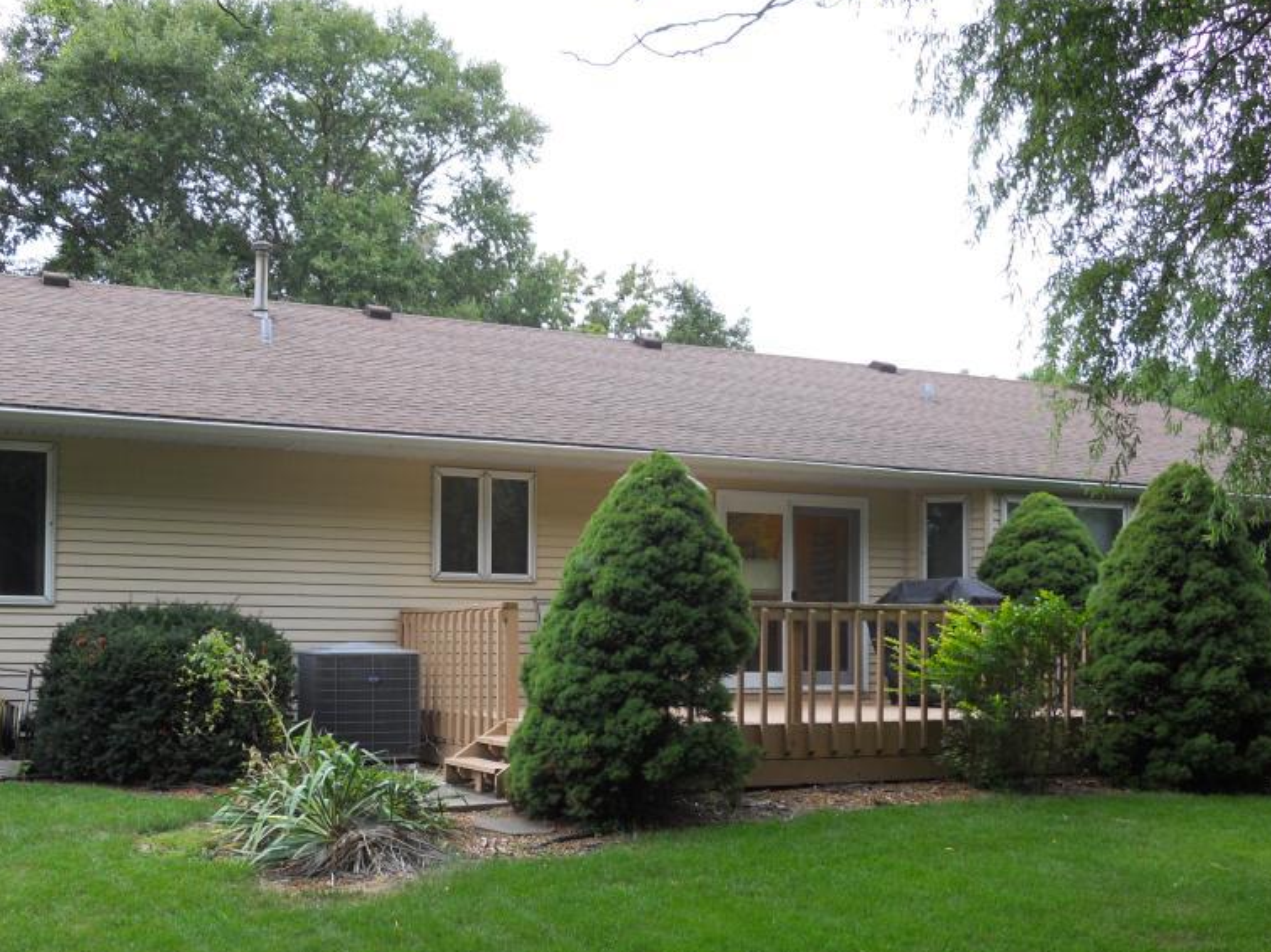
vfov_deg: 37.5
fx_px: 1395
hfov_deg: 48.8
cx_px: 537
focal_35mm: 38
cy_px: 600
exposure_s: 1/80
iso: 80
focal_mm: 5
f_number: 2.7
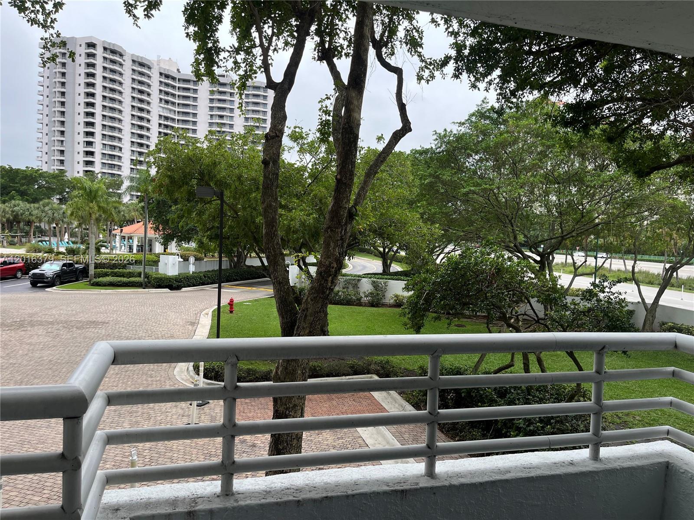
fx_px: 521
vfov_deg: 53.1
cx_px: 347
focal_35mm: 26
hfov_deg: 67.3
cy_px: 260
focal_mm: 5.1
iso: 50
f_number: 1.6
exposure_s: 1/394
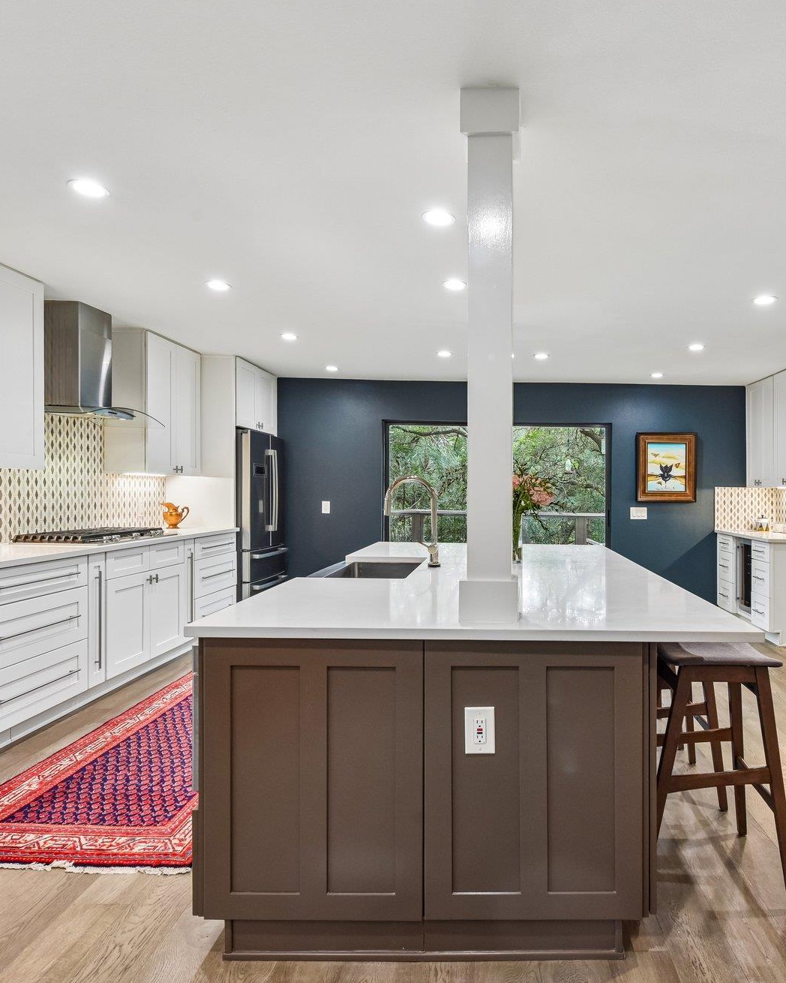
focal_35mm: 22
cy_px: 497
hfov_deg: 62.1
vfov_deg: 75.0
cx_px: 499
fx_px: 640
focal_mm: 15
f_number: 8
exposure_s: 1/15
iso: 450
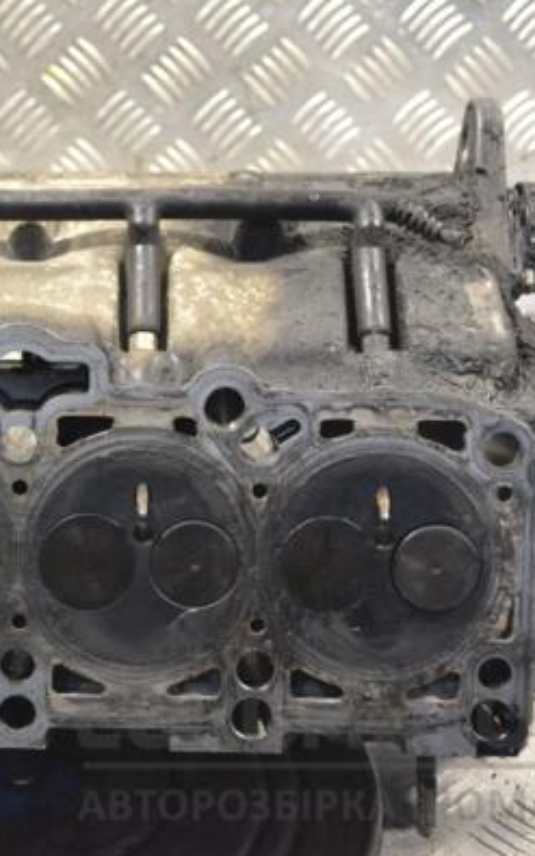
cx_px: 37
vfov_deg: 26.1
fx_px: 1842
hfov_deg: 16.3
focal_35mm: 79
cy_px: 427
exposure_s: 1/160
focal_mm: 34
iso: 3200
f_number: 7.1
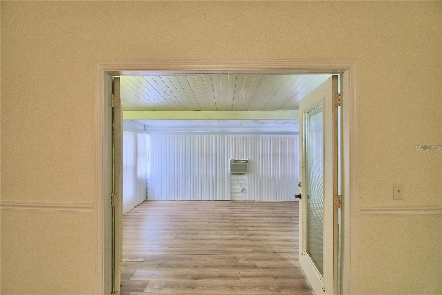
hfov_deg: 100.4
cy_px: 148
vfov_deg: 77.3
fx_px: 184
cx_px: 221
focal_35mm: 15
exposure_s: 1/40
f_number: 4.5
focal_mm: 10
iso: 400
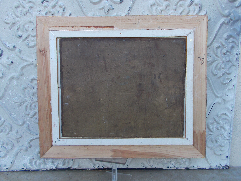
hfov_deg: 60.0
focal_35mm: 30
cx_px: 120
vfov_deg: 46.8
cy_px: 90
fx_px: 209
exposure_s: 1/80
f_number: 3.4
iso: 80
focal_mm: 5.3
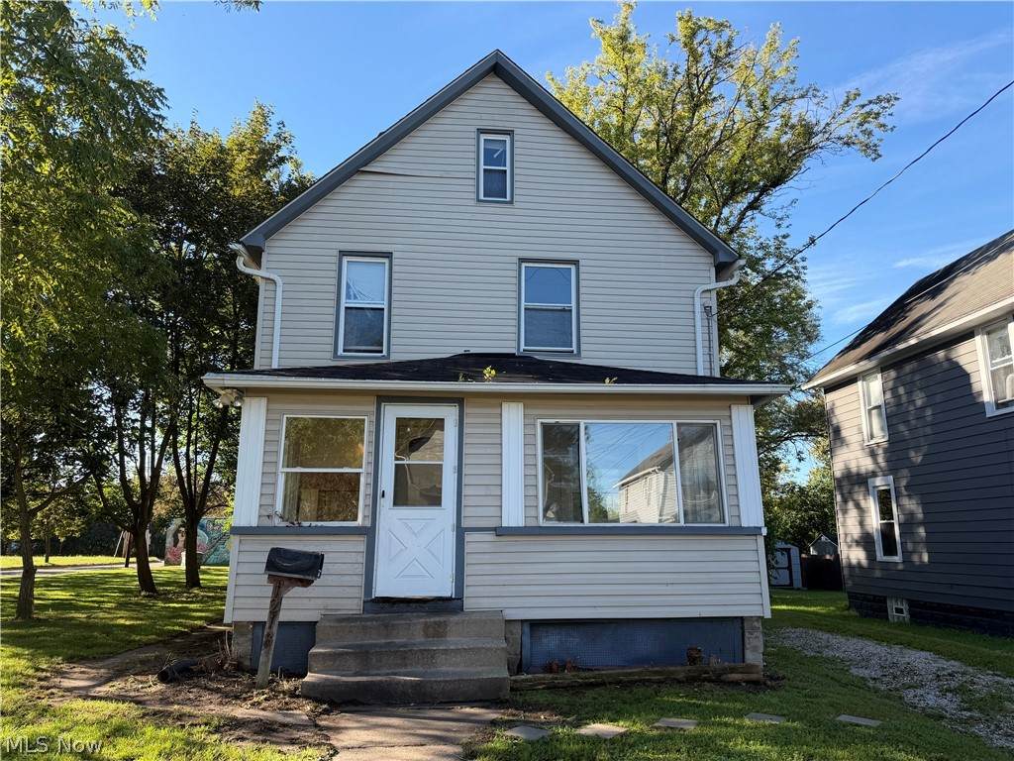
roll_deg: -0.2
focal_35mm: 24
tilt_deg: +13.3
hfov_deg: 71.6
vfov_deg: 56.8
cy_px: 380
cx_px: 507
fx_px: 703
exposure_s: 1/967
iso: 80
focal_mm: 6.76
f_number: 1.78
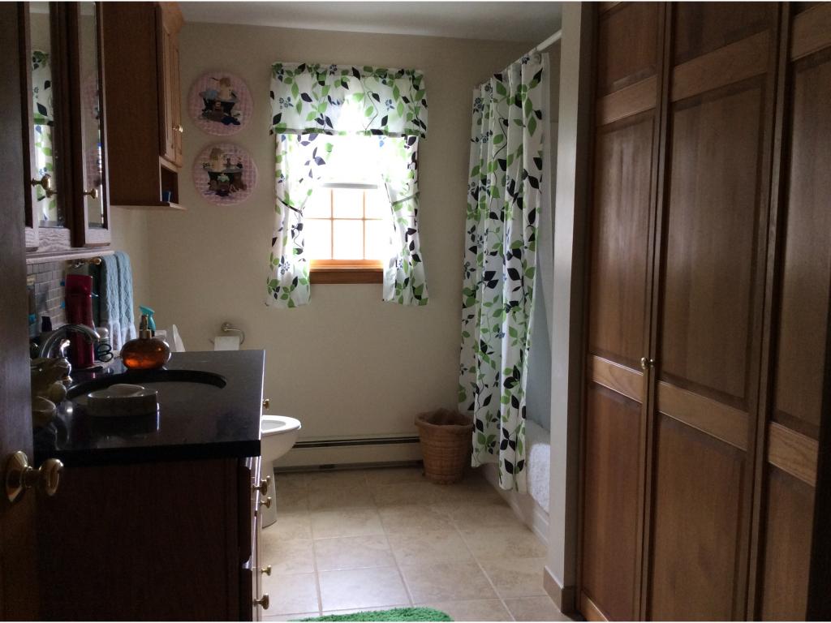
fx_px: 768
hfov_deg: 56.8
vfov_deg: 44.2
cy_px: 312
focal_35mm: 32
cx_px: 416
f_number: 2.4
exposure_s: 1/24
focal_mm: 3.3
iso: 100
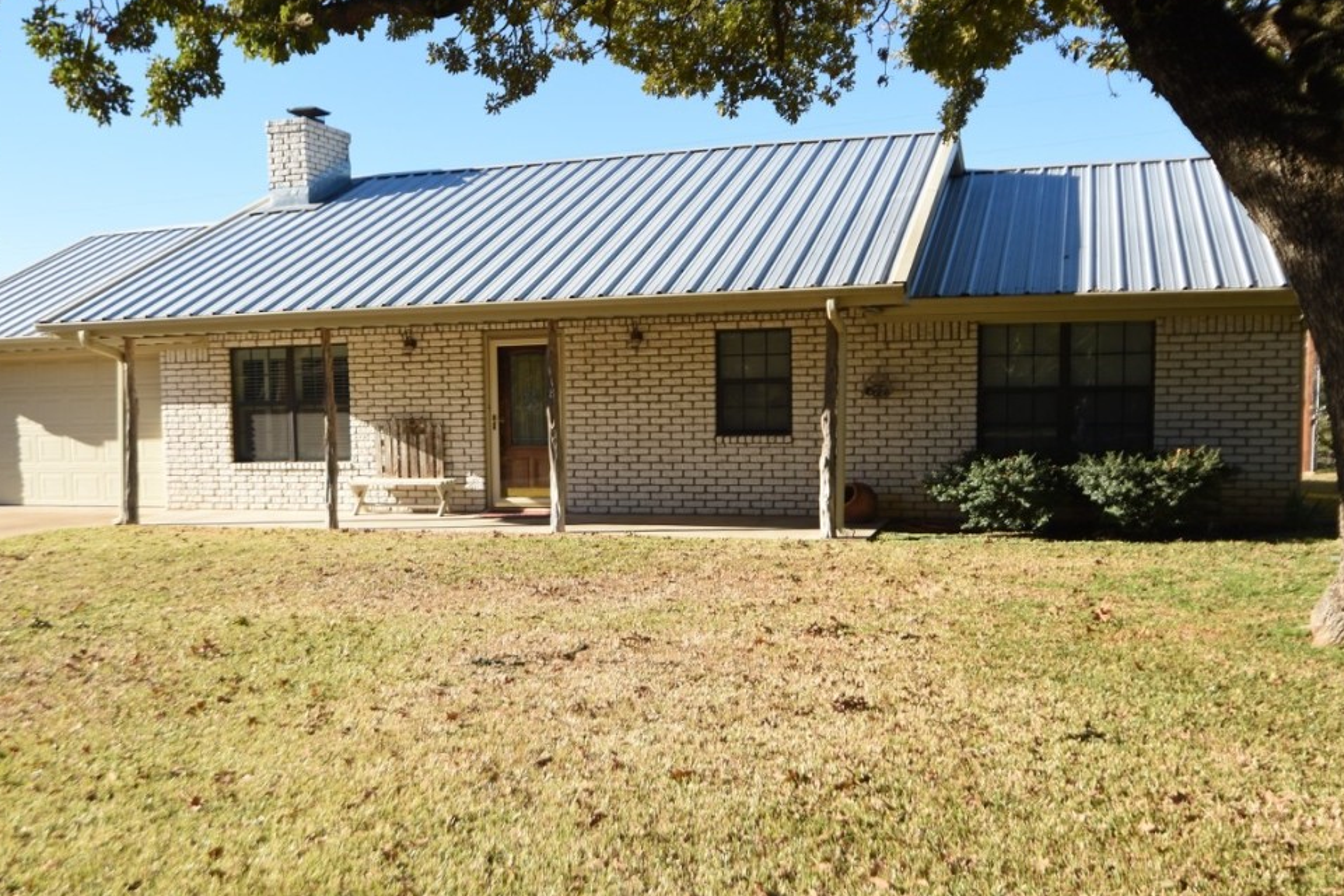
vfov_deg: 36.8
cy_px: 517
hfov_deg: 53.1
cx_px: 617
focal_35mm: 36
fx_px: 1344
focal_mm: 20
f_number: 5
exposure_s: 1/400
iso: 125
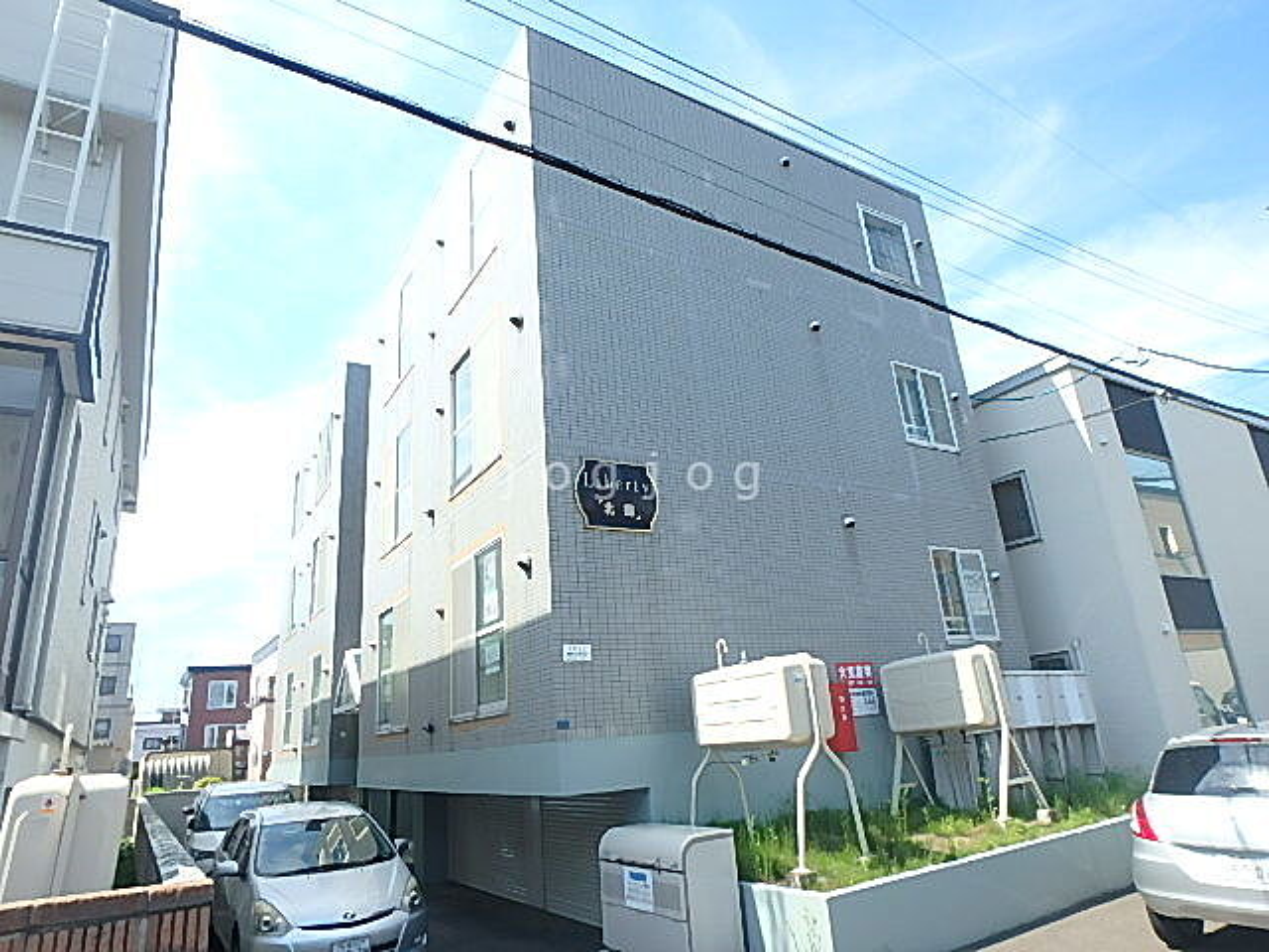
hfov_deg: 79.0
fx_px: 770
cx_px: 634
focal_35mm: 21
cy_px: 476
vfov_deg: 63.4
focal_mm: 3.7
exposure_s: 1/500
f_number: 3.5
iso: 125
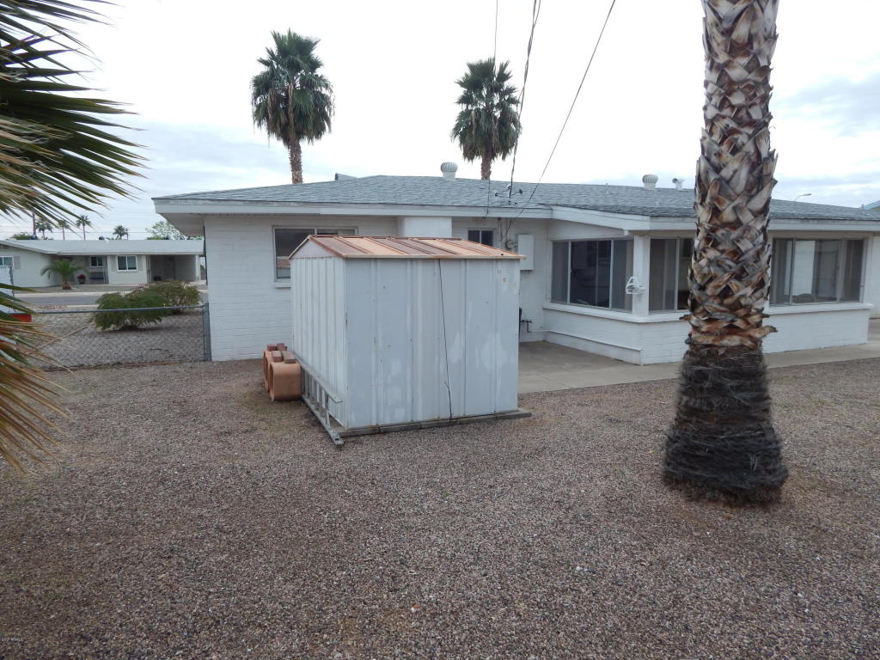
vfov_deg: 61.1
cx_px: 440
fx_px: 559
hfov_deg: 76.4
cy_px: 330
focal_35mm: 22
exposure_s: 1/1500
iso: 125
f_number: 3
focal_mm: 4
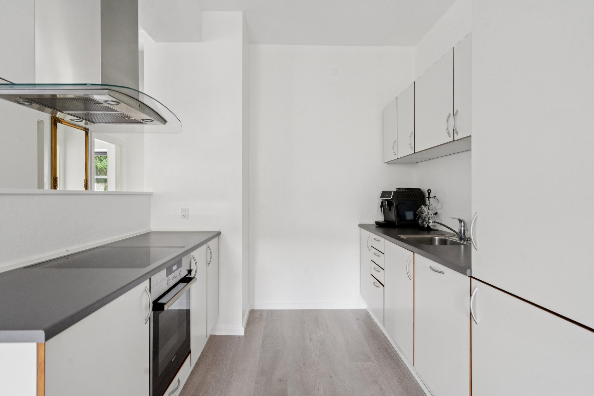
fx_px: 313
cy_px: 198
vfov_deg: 64.6
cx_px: 297
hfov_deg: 86.9
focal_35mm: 19
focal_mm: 19
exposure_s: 1/25
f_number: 7.1
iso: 800
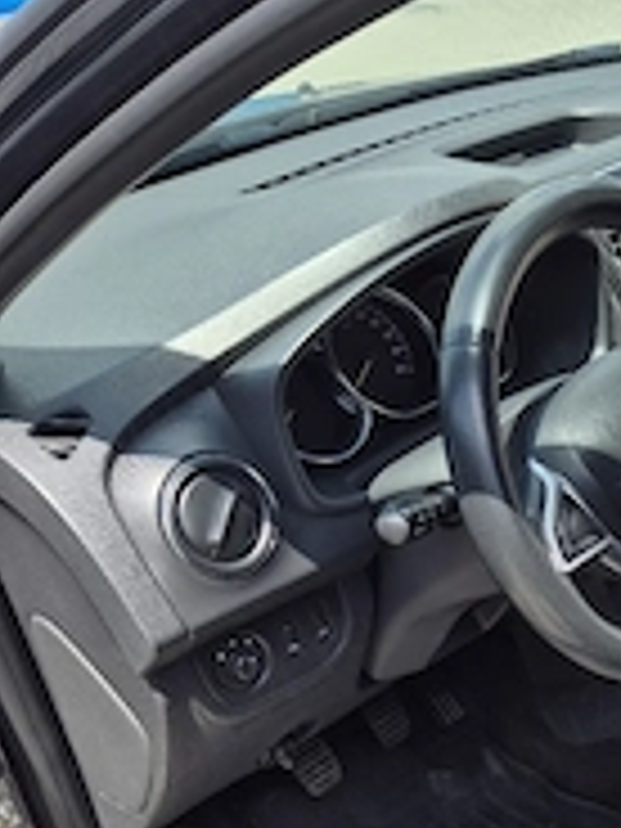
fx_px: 1196
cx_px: 670
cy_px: 774
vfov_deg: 35.5
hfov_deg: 26.9
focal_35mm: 50
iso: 25
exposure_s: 1/769
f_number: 1.8
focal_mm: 5.4
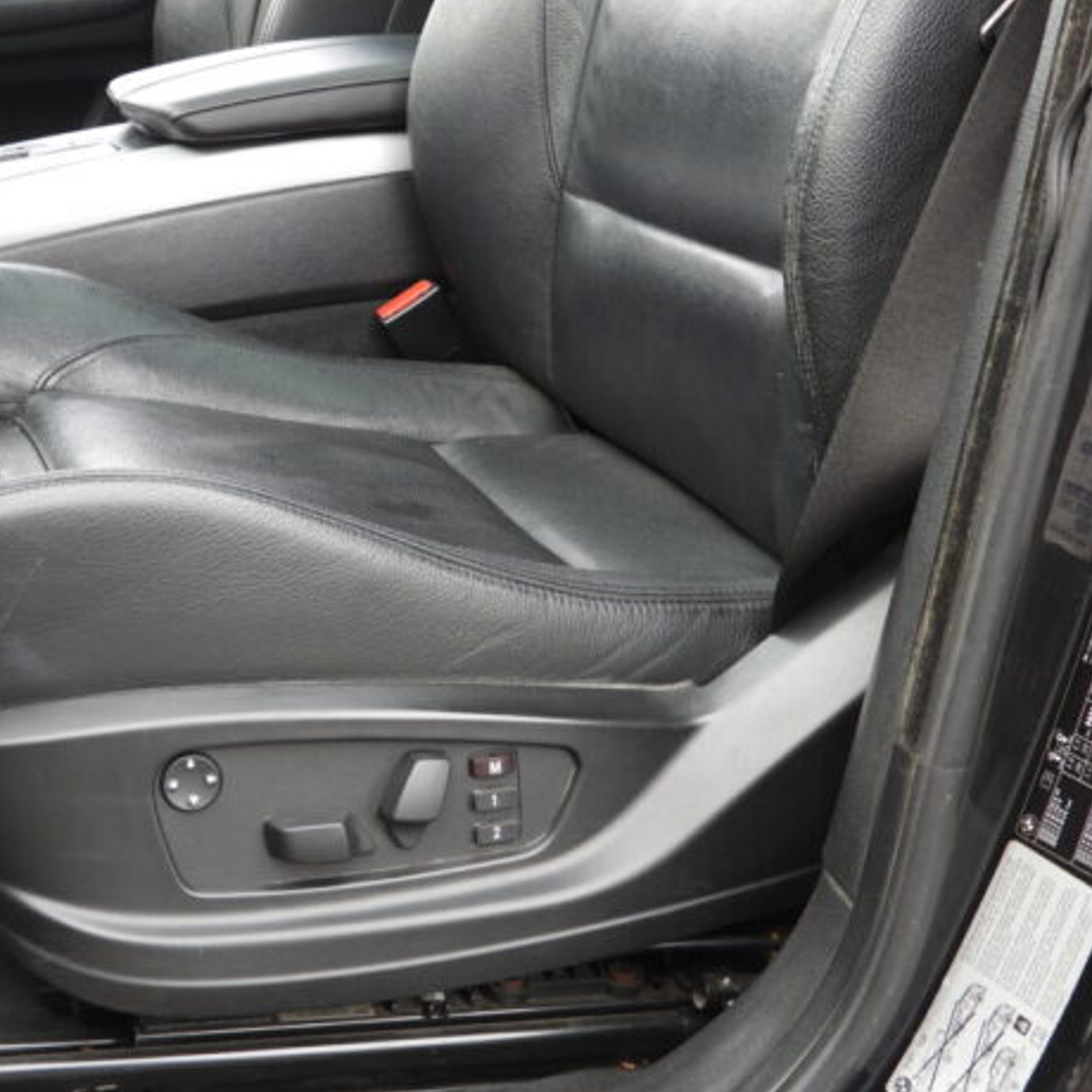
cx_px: 304
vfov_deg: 32.7
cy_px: 627
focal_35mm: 52
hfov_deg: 32.3
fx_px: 1856
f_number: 3.2
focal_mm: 6.8
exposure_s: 1/60
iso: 100
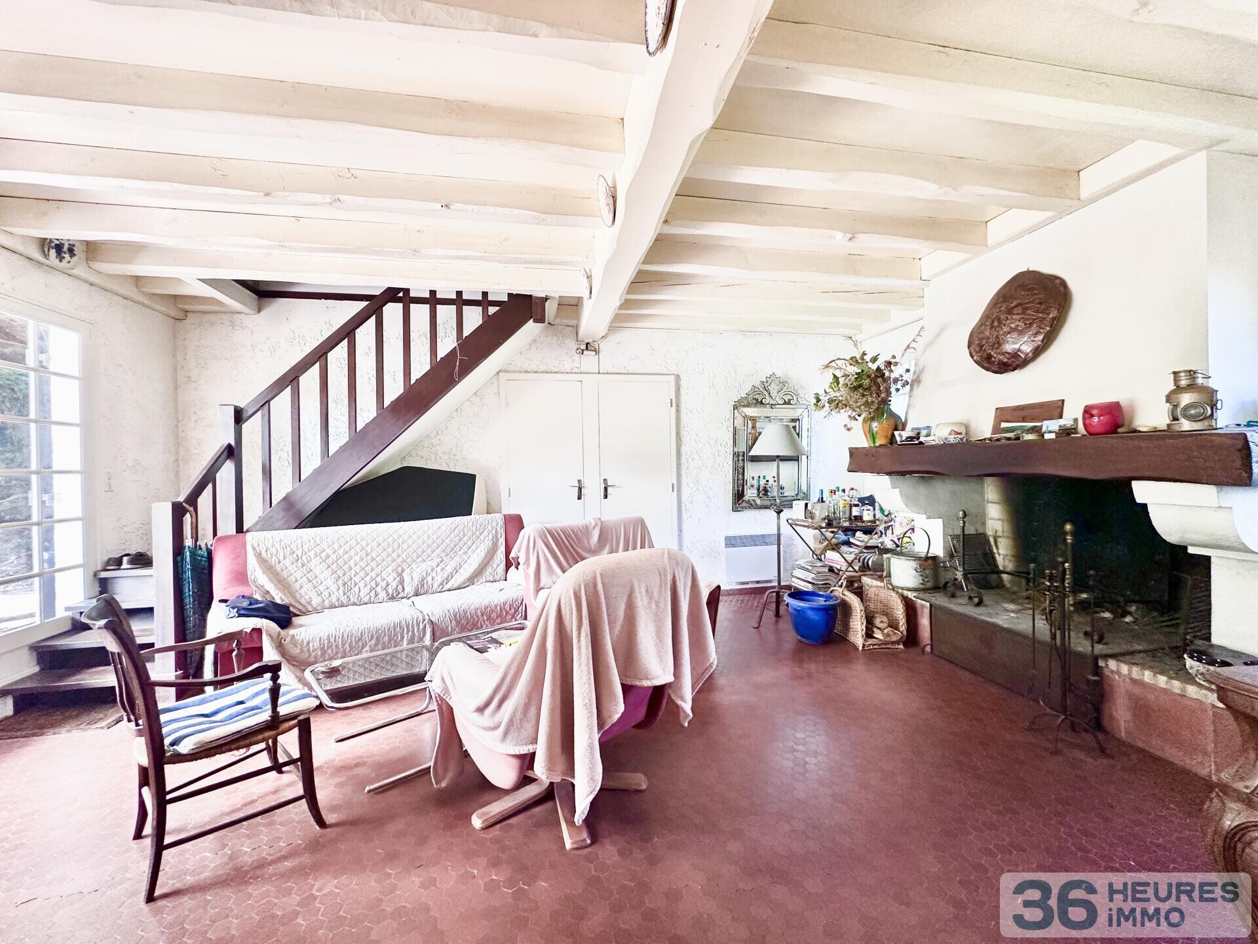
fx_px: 509
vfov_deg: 85.7
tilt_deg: -0.6
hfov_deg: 102.1
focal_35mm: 14
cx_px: 629
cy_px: 472
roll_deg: +0.8
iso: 250
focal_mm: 2.22
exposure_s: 1/99
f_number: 2.2
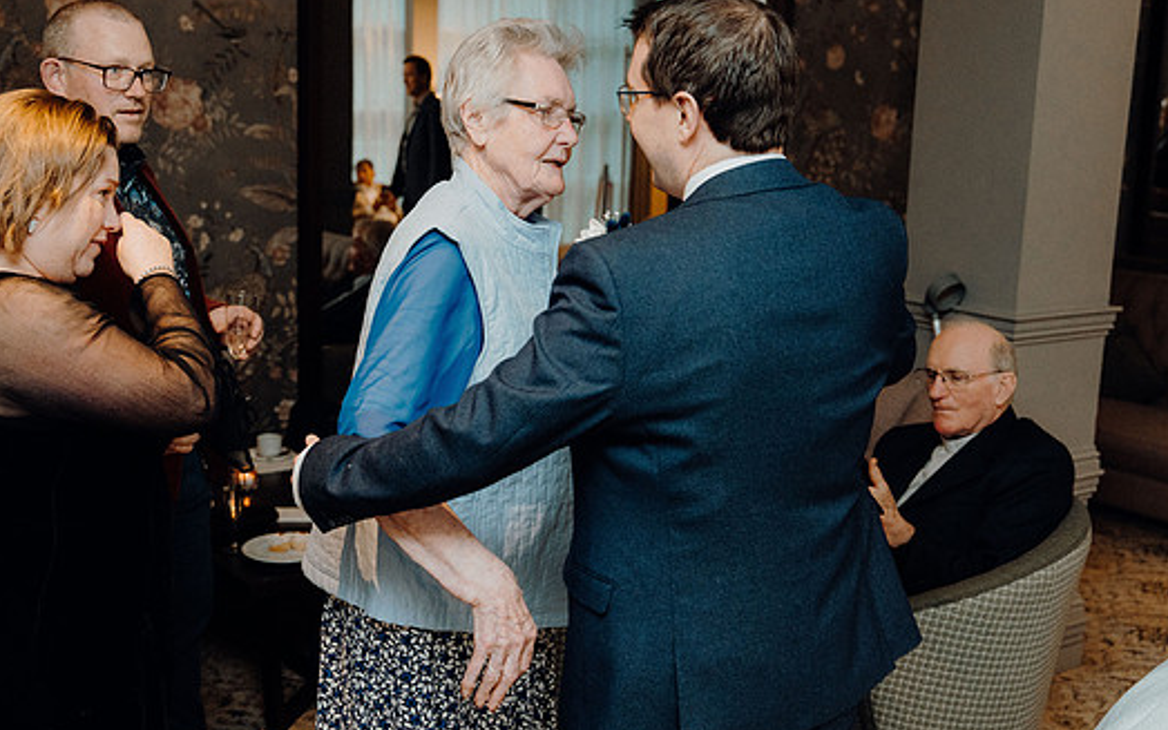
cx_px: 572
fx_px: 1369
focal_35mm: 43
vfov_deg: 29.9
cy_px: 352
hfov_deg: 46.2
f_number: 3.5
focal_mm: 38
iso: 3200
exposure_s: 1/160
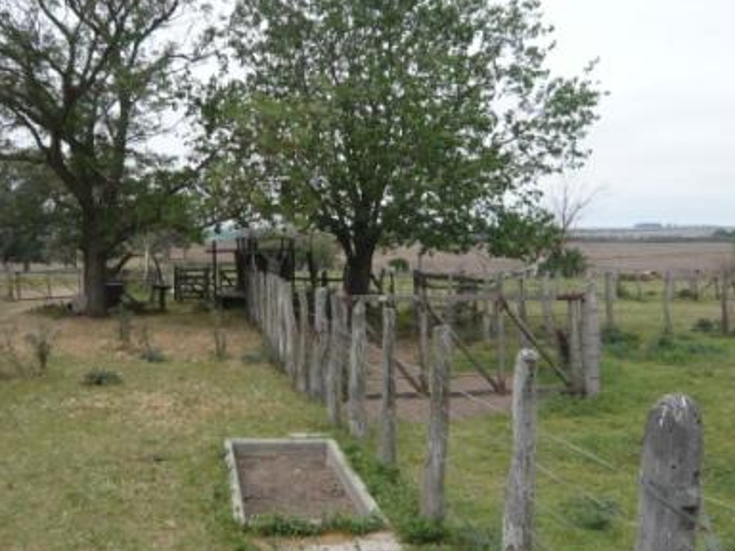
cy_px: 285
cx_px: 322
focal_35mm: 42
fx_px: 892
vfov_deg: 34.3
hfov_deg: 44.7
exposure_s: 1/800
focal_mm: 4.6
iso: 100
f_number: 2.8
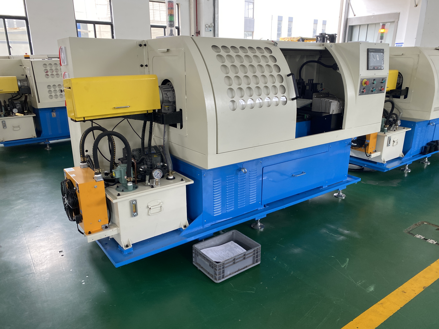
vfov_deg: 53.1
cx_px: 220
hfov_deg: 67.3
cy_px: 164
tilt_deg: -18.8
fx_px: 330
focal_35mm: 26
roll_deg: +0.4
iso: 100
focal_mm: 4.25
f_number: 1.8
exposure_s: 1/121
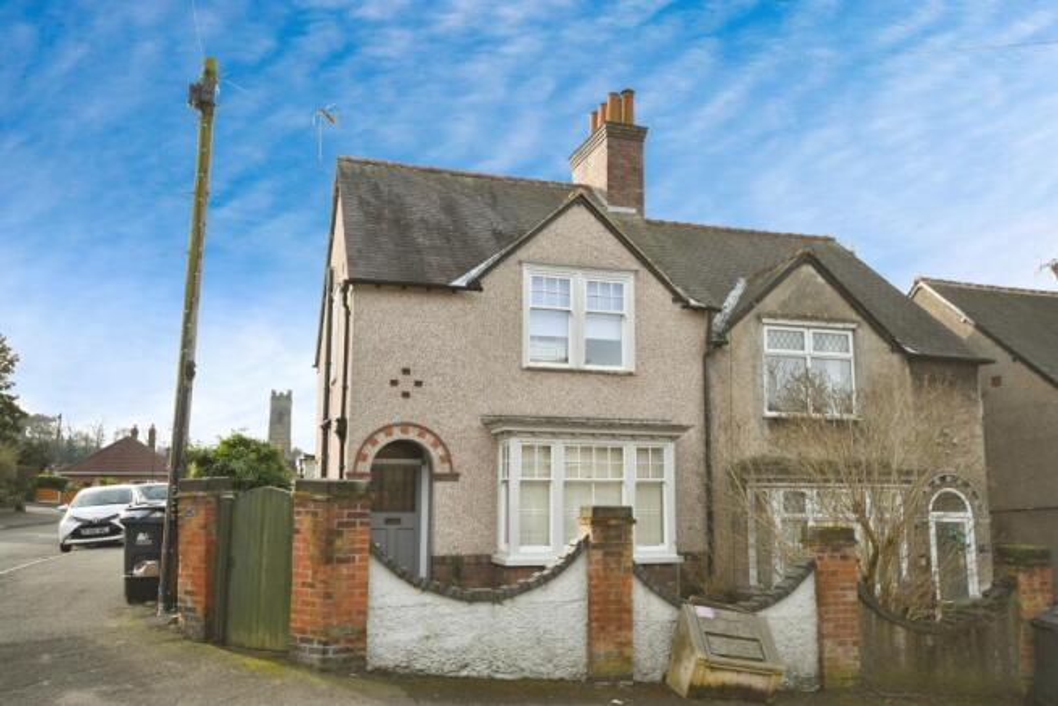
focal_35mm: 30
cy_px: 353
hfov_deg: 61.9
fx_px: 882
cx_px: 529
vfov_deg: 43.6
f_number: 8
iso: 400
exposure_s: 1/500
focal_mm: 20
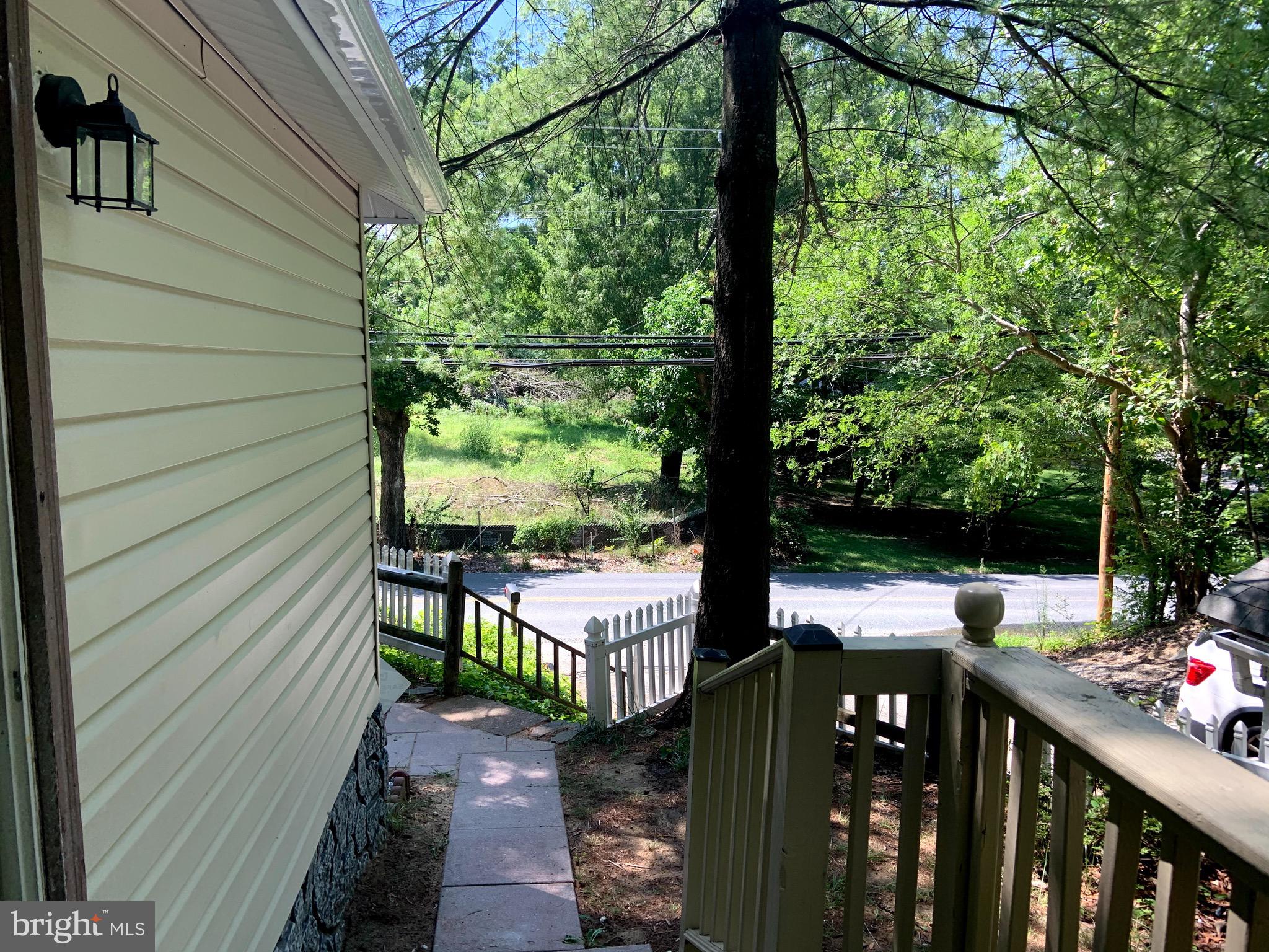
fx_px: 953
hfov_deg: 67.3
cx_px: 634
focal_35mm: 26
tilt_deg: -5.4
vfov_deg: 53.1
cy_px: 476
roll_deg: -0.4
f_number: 1.8
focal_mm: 4.25
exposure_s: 1/318
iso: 25
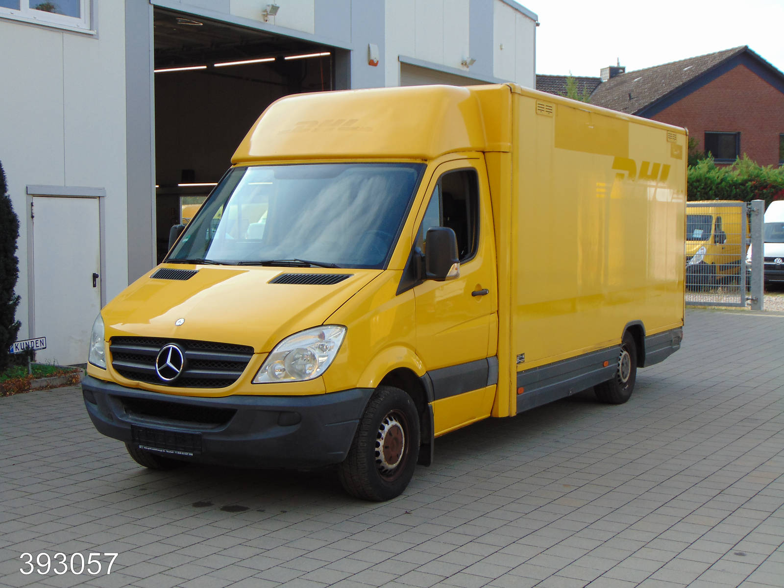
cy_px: 294
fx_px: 1132
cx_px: 392
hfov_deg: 38.2
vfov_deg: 29.1
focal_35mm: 50
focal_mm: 9
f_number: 3.5
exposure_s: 1/800
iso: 80
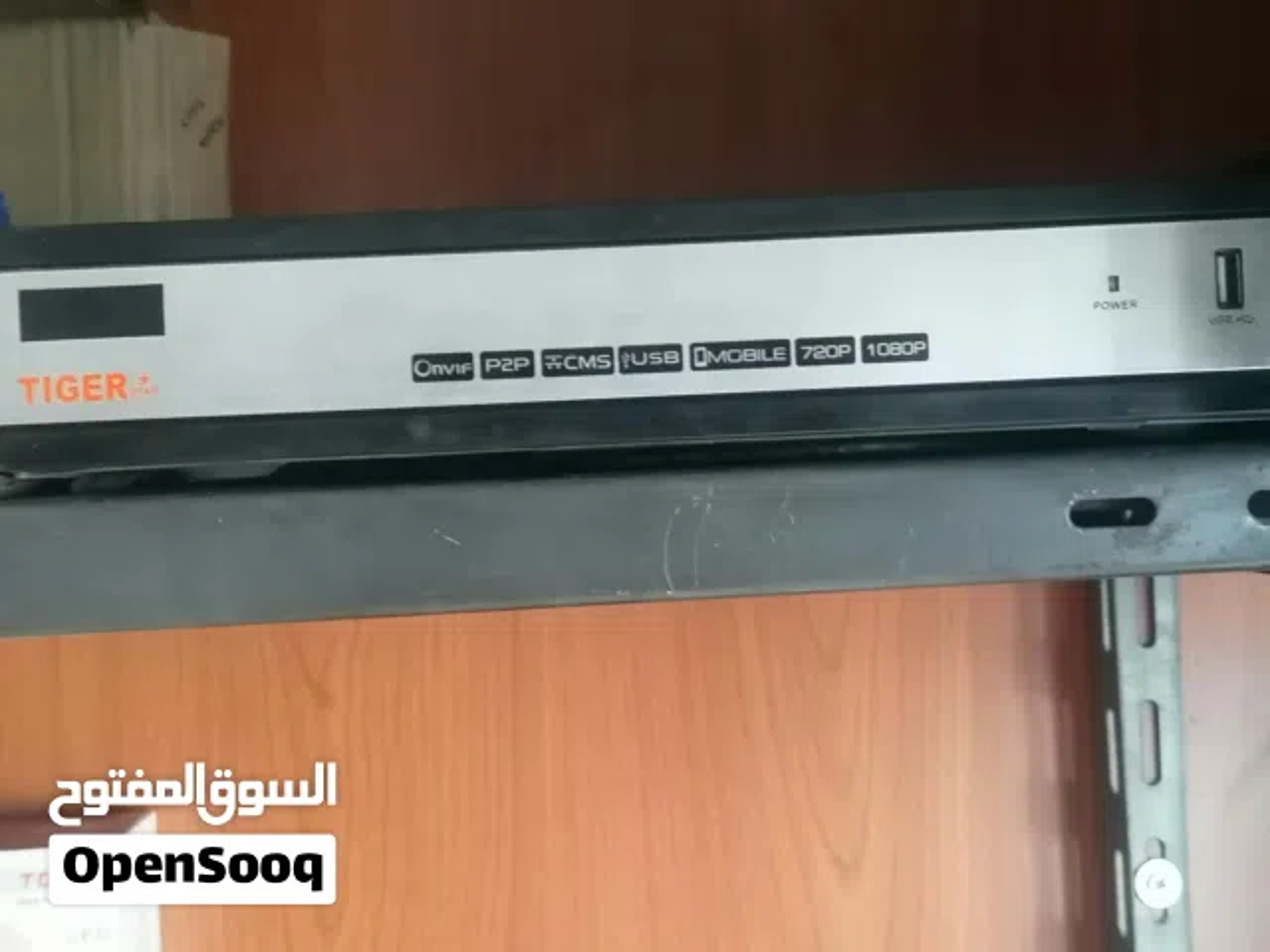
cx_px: 635
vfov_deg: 27.0
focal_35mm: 54
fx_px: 1981
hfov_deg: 35.5
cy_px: 476
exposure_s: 1/20
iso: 500
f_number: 1.8
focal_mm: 4.75
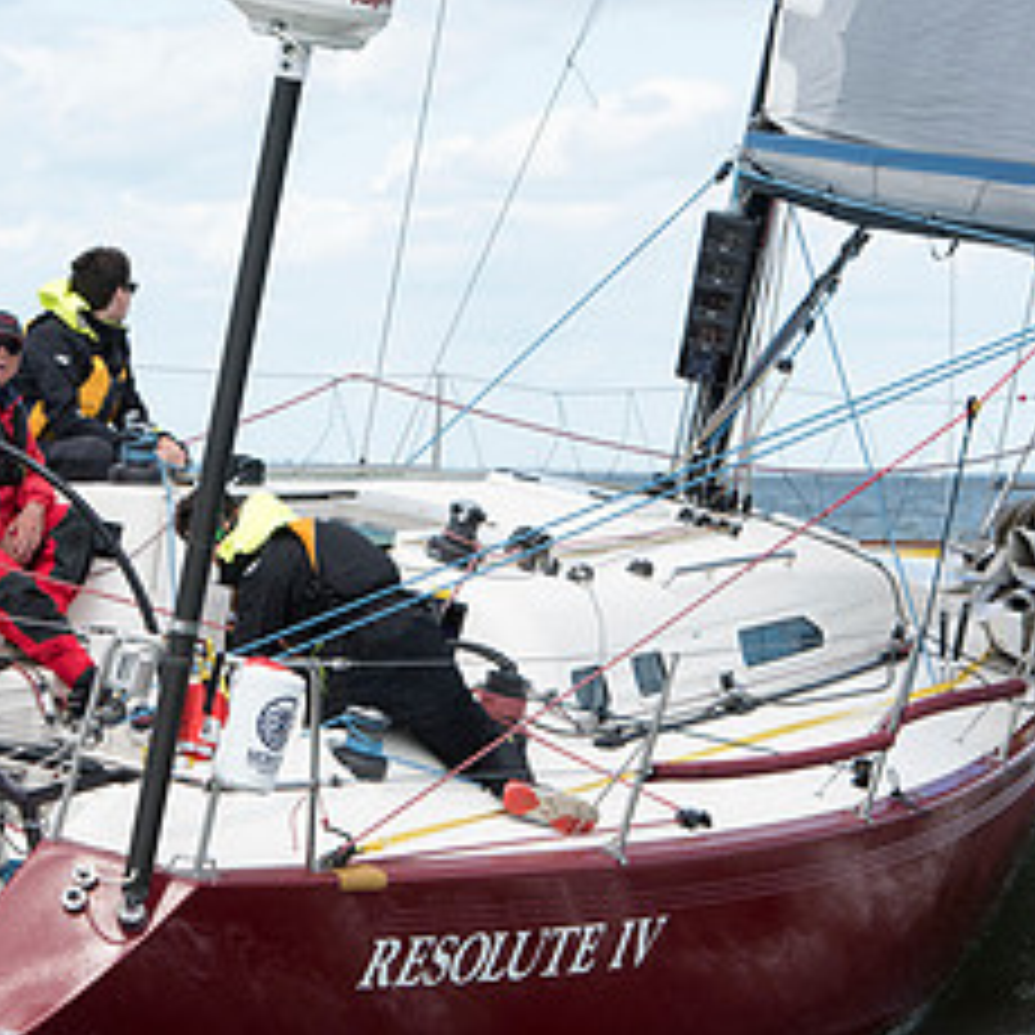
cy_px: 578
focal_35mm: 257
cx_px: 356
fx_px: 8694
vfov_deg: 6.8
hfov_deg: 6.8
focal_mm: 116
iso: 320
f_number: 7.1
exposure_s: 1/1250
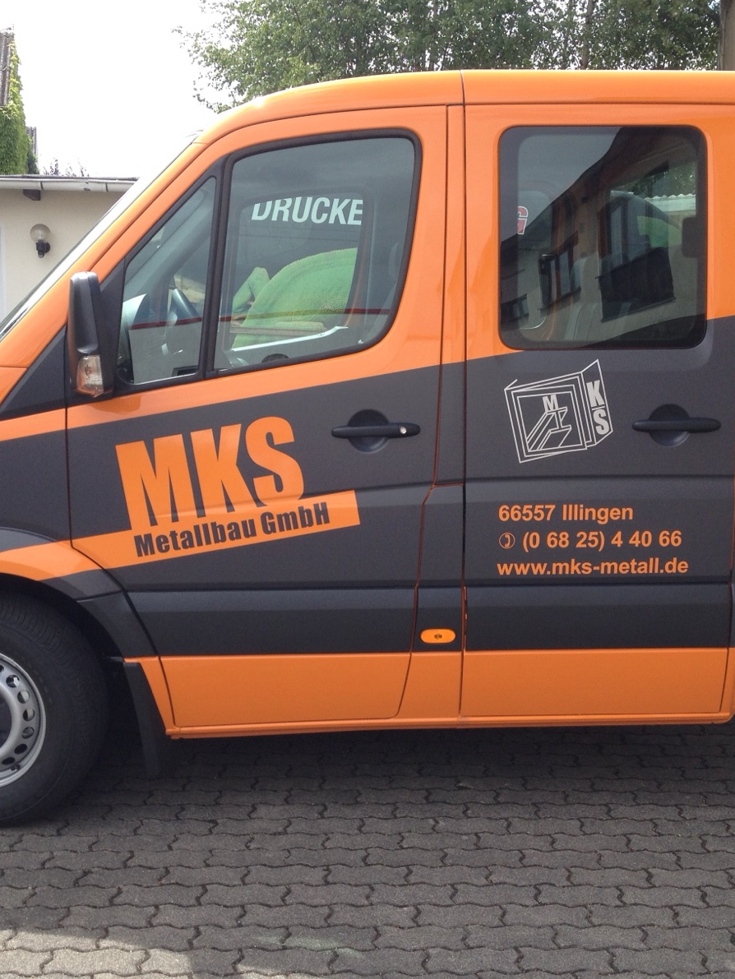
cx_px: 337
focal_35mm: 47
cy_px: 487
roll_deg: -1.2
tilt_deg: -10.5
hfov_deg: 30.9
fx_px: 1330
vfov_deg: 40.4
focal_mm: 4.28
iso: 50
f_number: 2.4
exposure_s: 1/699
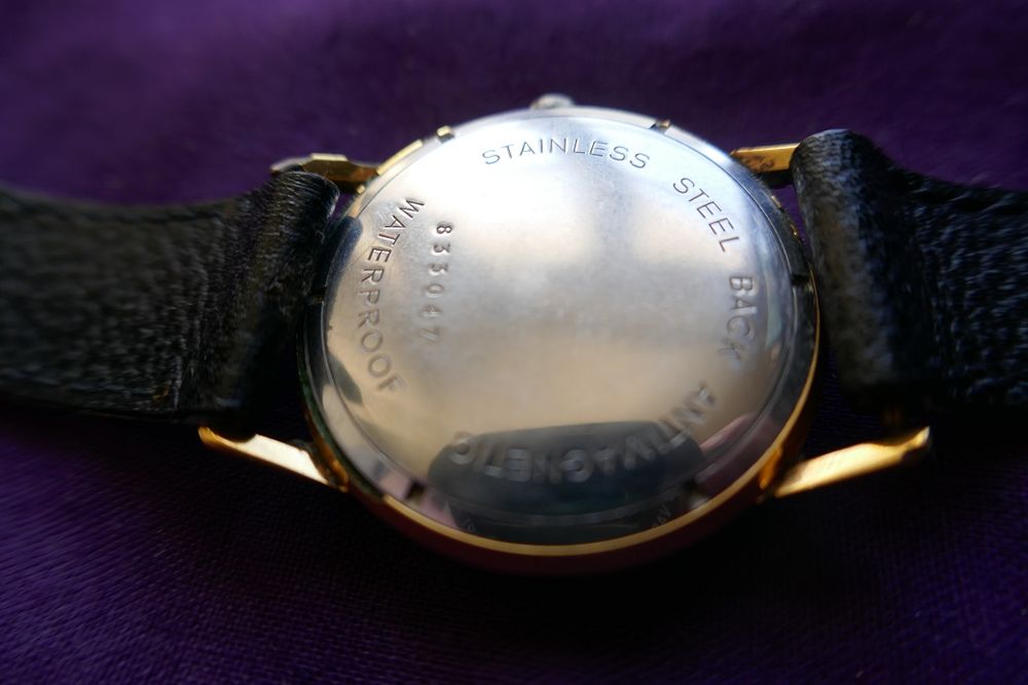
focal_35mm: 25
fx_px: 714
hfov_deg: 71.5
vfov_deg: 51.3
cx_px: 514
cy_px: 342
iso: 125
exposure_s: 1/80
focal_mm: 9.1
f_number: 2.8
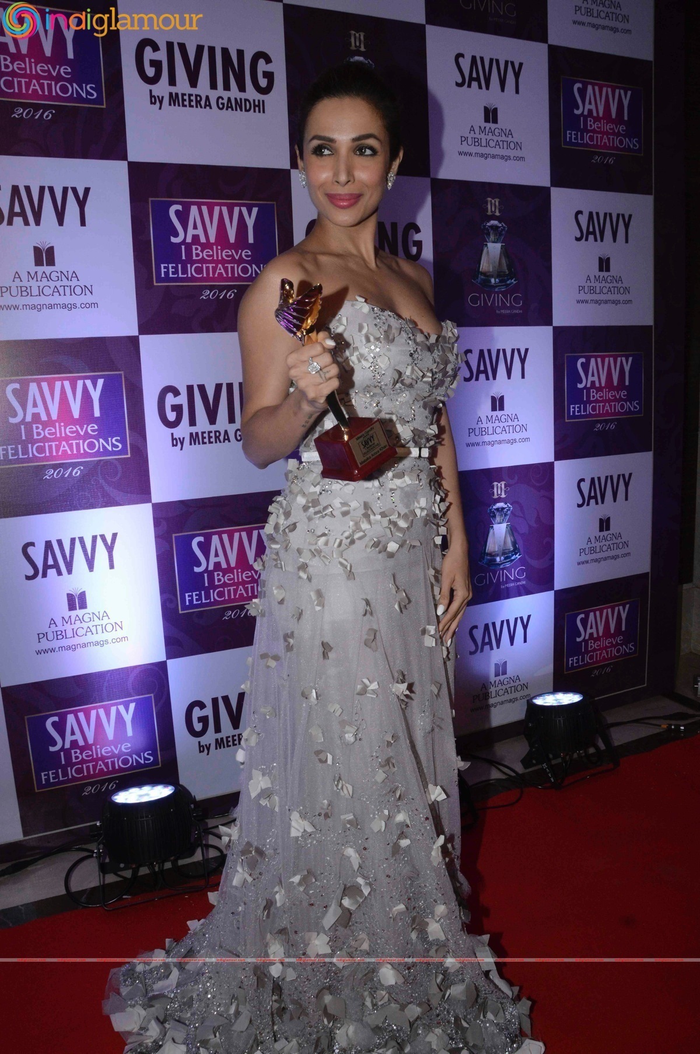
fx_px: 789
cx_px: 350
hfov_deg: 47.8
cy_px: 527
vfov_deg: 67.4
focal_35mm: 27
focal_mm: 18
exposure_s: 1/160
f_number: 13
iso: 800
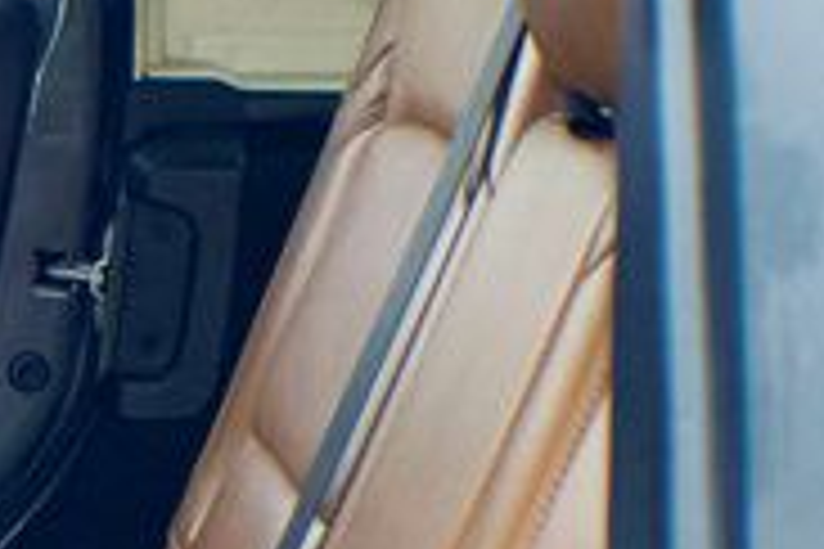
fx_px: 5996
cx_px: -441
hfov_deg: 7.7
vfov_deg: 5.2
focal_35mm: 262
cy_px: 376
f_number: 5
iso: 1250
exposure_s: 1/100
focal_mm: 50
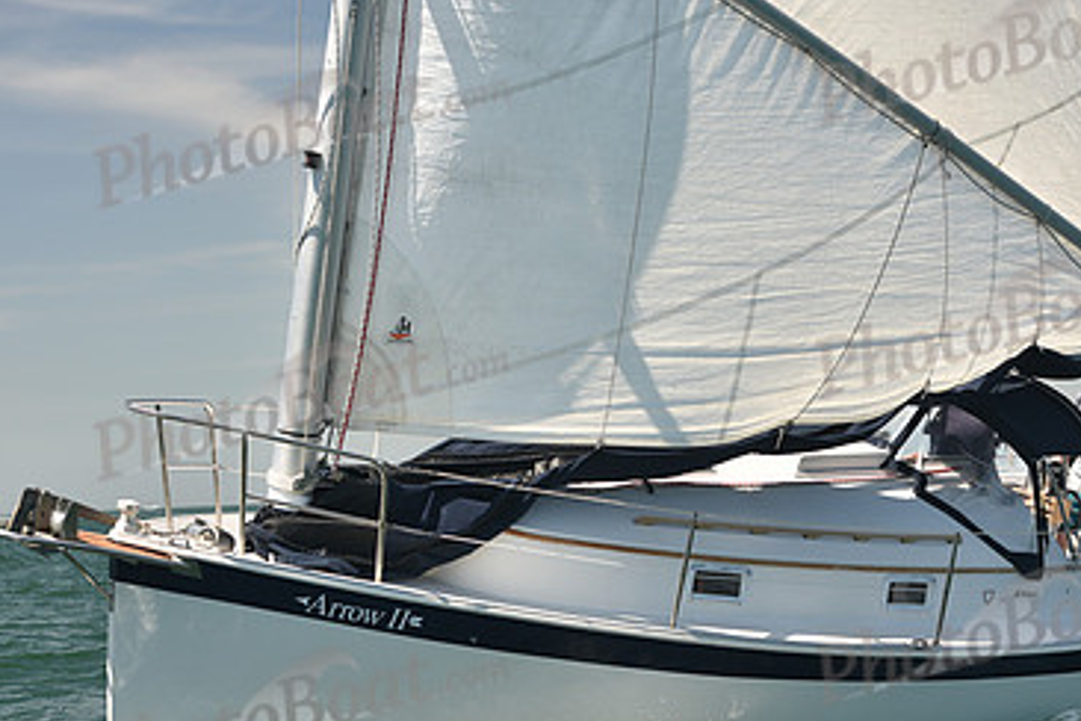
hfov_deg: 18.4
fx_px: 3333
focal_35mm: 111
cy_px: 516
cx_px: 665
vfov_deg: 12.3
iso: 250
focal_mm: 70
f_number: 4
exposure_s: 1/800
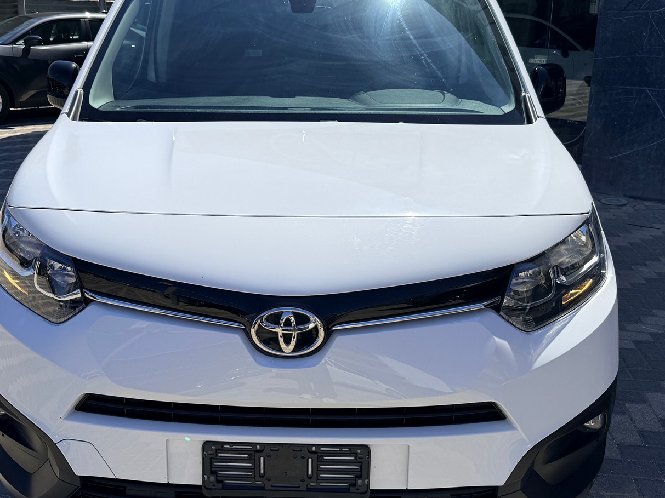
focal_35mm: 38
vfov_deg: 37.6
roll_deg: -0.4
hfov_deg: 48.9
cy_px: 214
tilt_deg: -13.9
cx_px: 292
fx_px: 730
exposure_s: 1/6711
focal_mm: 6.76
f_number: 1.78
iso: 80
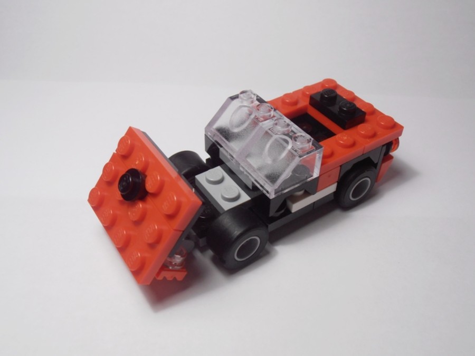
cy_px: 178
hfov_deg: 50.1
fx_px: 508
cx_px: 238
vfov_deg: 38.7
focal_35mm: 37
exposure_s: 1/50
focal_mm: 6.61
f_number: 3.9
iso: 80
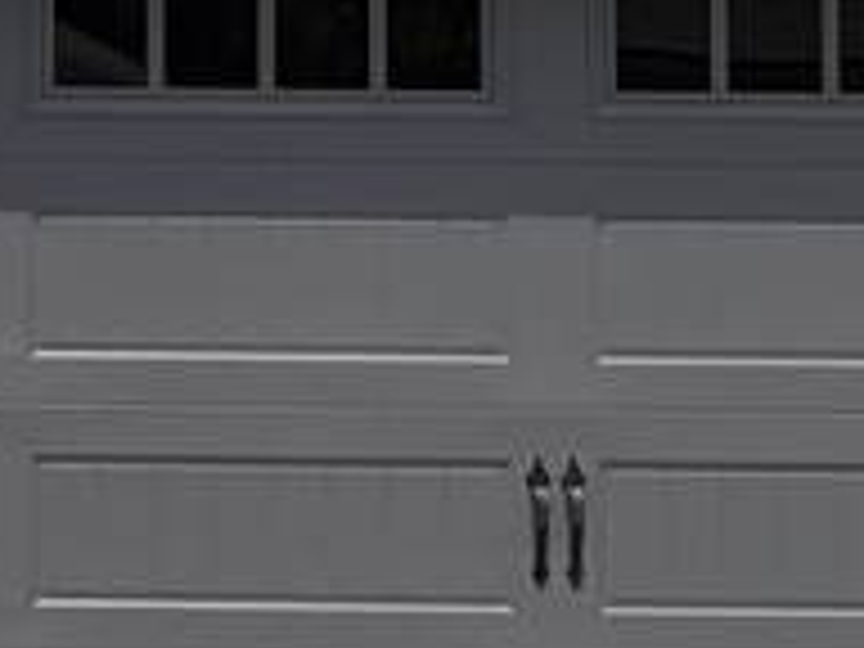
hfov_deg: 10.9
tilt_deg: +3.5
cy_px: 104
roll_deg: -0.7
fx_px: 4318
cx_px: -536
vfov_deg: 8.6
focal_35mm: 173
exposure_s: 1/8850
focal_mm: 5.96
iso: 64
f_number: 1.6
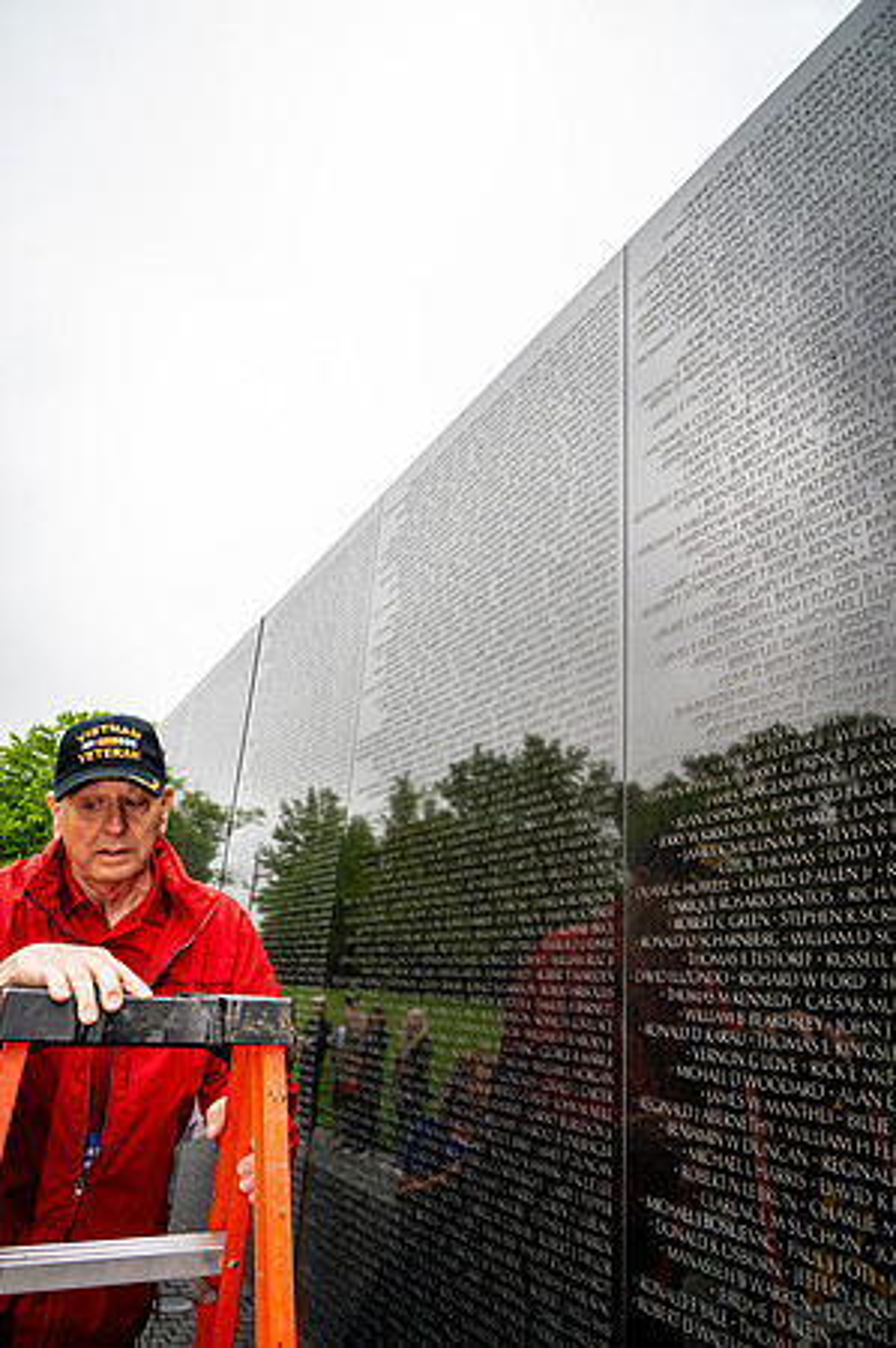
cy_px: 674
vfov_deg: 73.8
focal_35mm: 24
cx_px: 448
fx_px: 898
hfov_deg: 53.0
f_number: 8
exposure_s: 1/640
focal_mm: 24
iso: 720
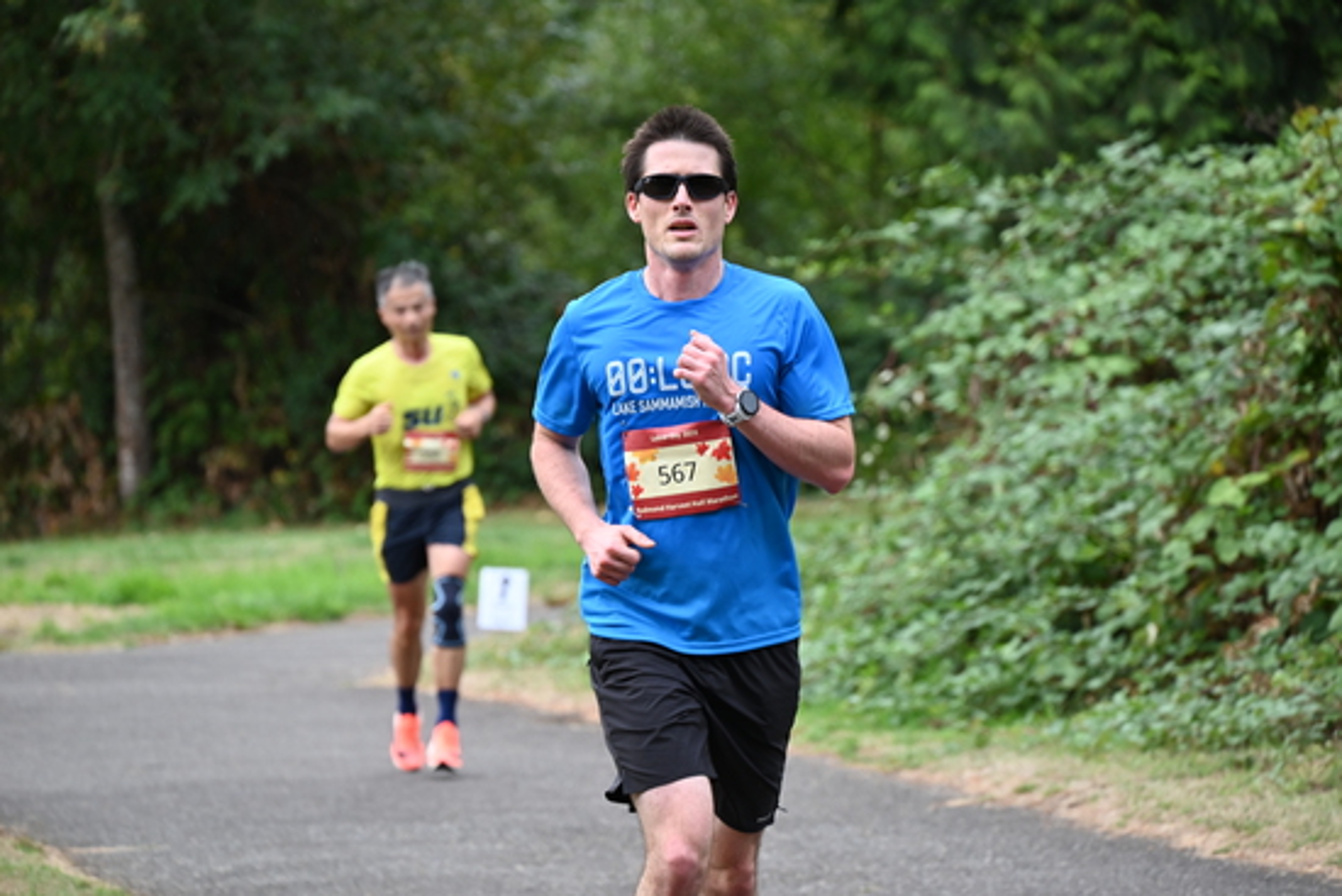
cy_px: 448
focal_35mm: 200
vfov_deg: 6.9
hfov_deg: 10.3
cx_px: 671
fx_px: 7457
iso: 800
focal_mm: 200
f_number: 6.3
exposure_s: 1/250
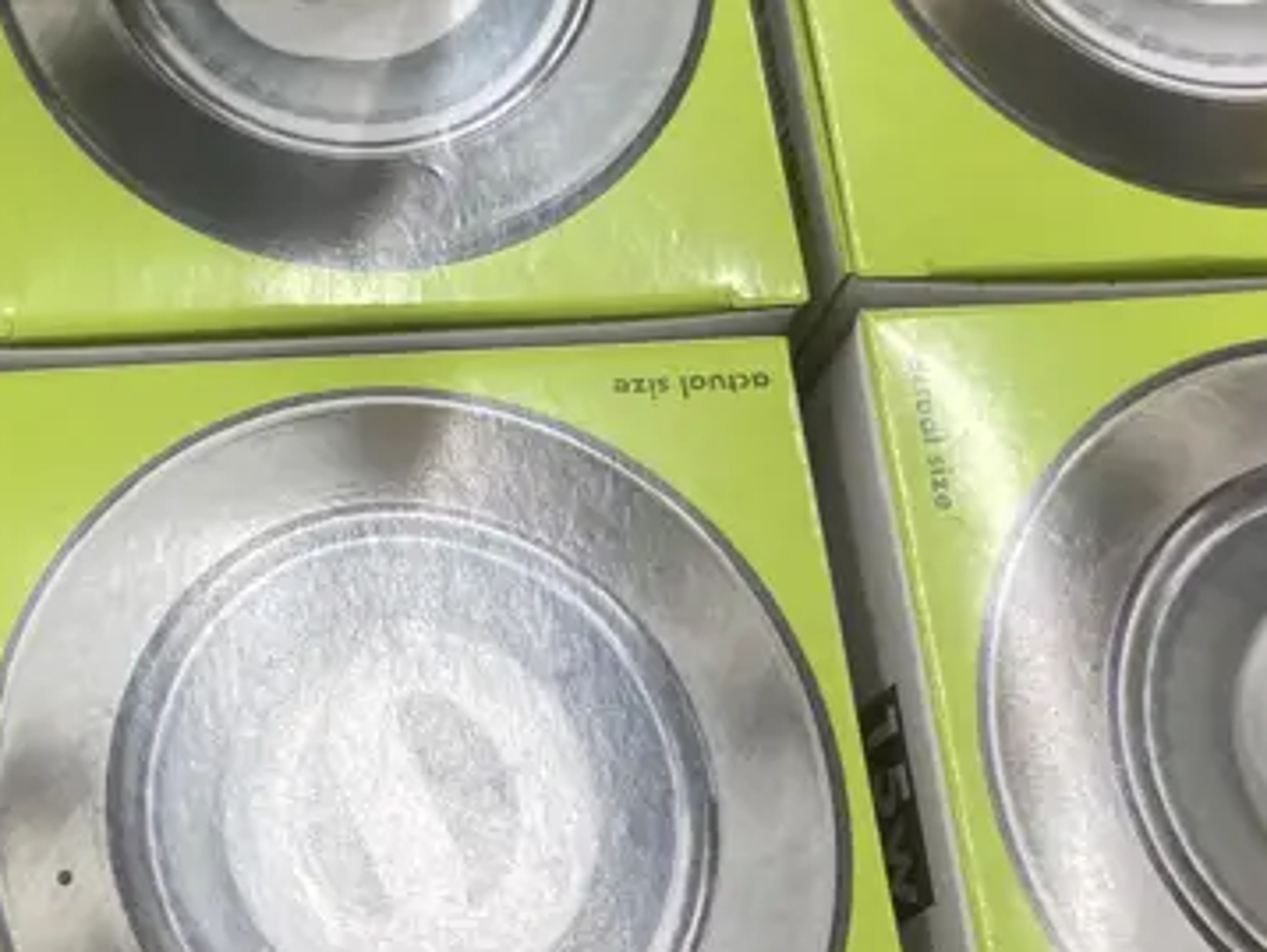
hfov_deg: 23.7
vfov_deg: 17.3
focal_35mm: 80
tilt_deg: -57.6
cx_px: 96
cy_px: -287
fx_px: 2930
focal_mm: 3.99
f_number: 1.8
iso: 50
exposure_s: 1/50
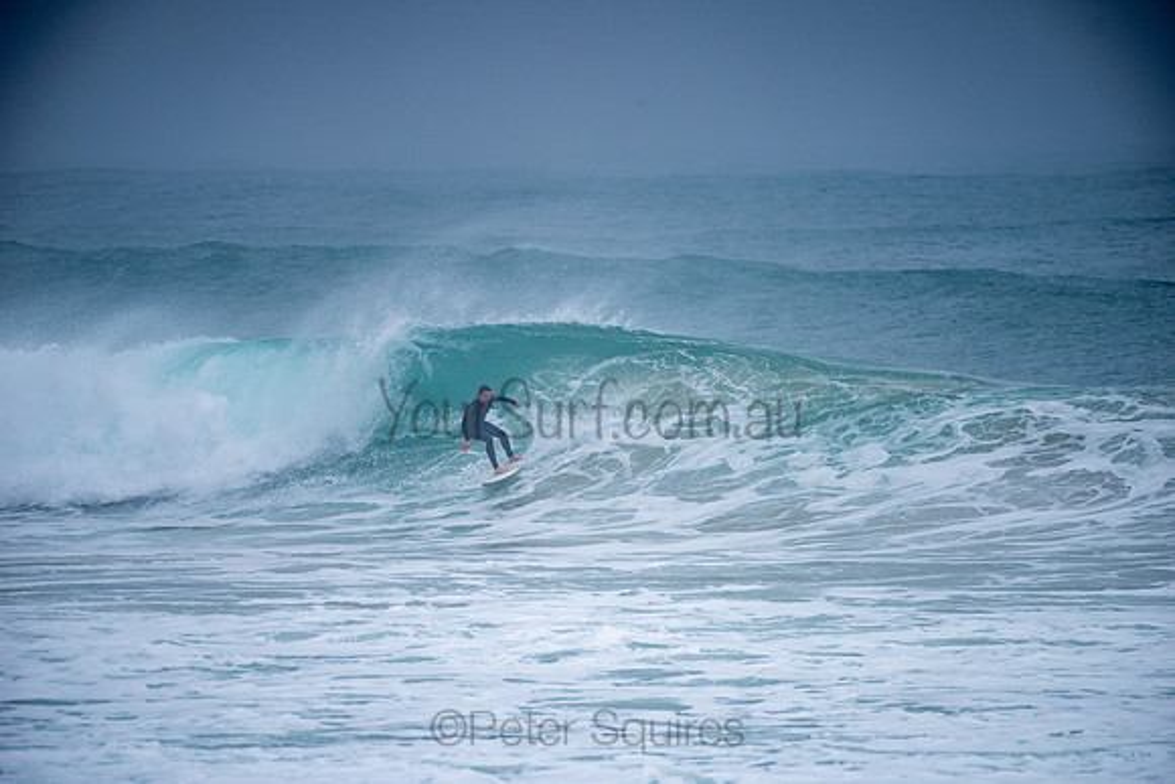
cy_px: 392
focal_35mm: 500
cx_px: 588
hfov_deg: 4.1
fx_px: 16322
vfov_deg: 2.8
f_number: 5.6
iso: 220
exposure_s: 1/1000
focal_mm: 500
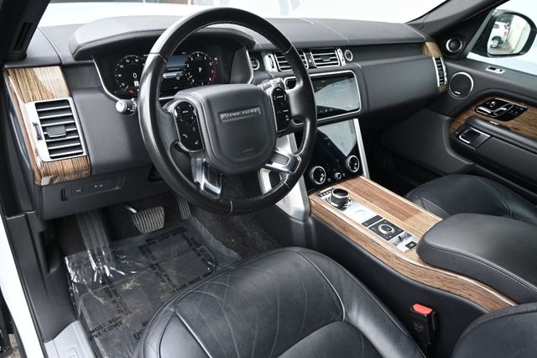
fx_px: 391
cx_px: 268
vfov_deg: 49.1
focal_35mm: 26
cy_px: 179
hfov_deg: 68.9
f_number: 3.5
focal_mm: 17.5
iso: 400
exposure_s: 1/160
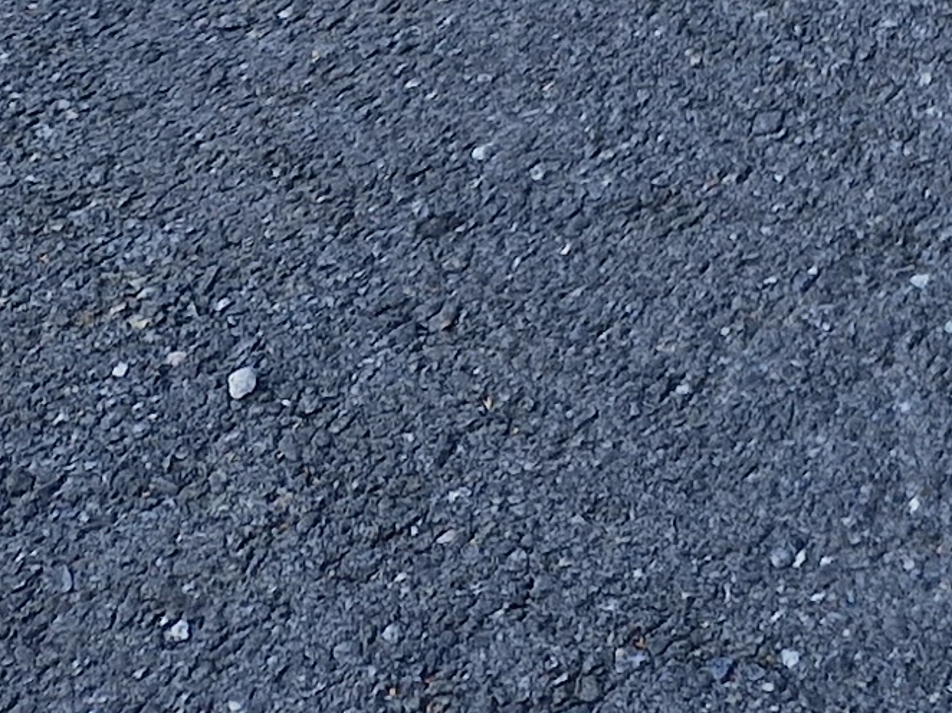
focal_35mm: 139
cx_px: 1977
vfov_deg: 8.9
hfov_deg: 12.3
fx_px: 3821
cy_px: -1333
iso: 50
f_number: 1.8
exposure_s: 1/180
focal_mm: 5.4
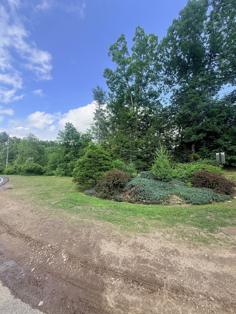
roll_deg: +0.1
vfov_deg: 102.1
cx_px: 118
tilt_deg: +6.6
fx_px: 127
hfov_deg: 85.7
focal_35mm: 14
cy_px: 157
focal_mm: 2.22
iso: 64
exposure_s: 1/701
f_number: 2.2
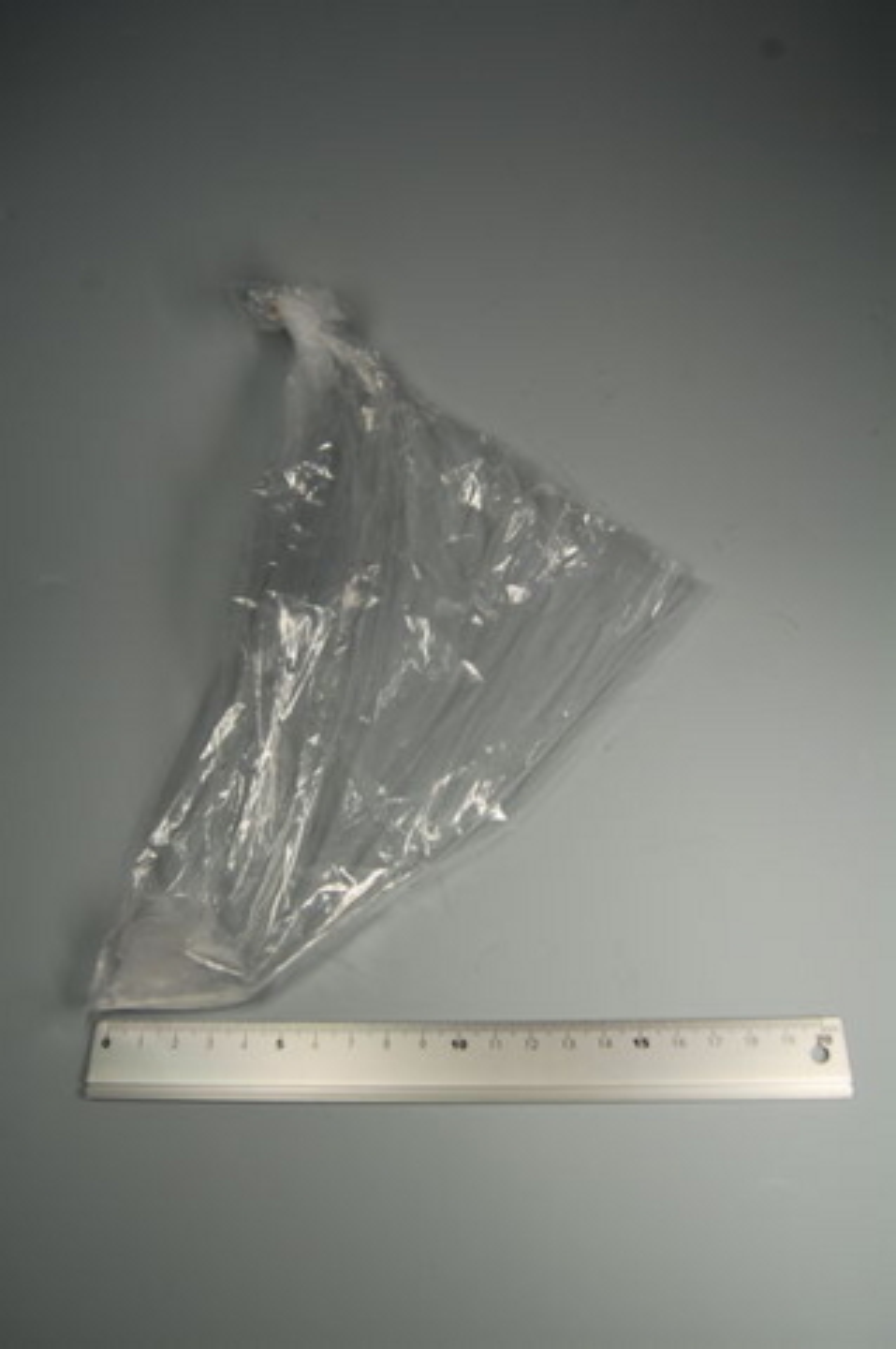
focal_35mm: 30
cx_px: 448
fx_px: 1122
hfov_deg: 43.5
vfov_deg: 62.0
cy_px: 674
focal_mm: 20
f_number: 5.6
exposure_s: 1/125
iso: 220
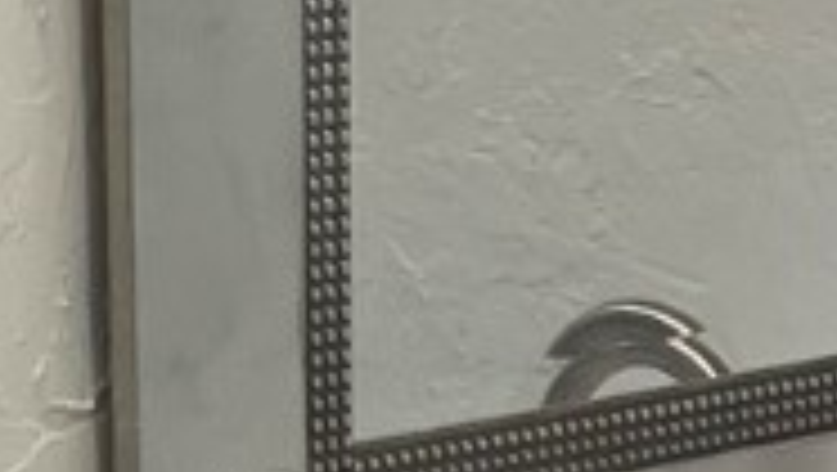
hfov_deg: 9.2
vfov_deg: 5.1
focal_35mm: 234
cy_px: 926
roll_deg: -0.3
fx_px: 5198
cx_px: 783
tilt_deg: -16.1
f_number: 1.5
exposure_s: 1/120
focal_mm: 5.7
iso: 64
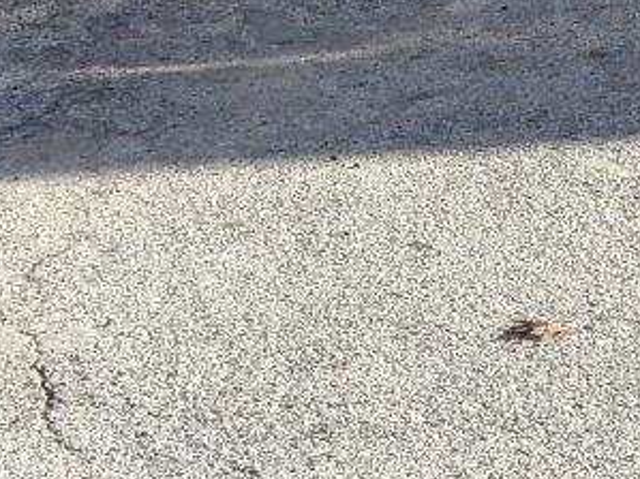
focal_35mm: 183
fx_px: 3382
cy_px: 180
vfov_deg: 8.1
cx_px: 694
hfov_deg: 10.7
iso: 50
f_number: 4.9
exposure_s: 1/228
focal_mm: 6.3
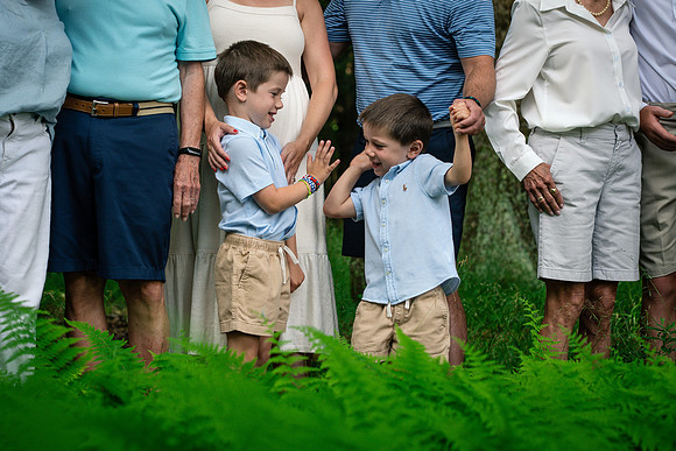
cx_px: 342
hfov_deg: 19.5
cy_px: 182
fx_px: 1962
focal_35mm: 104
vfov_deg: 13.1
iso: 200
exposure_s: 1/200
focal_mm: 85
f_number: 4.5
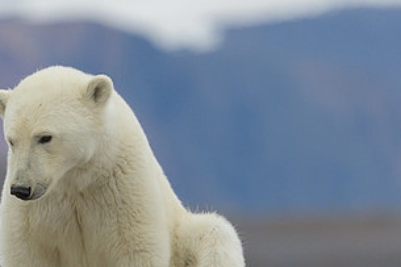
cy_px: 151
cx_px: 29
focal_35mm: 1267
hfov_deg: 1.6
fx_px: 14105
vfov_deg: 1.1
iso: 1250
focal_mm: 500
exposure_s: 1/2000
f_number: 7.1
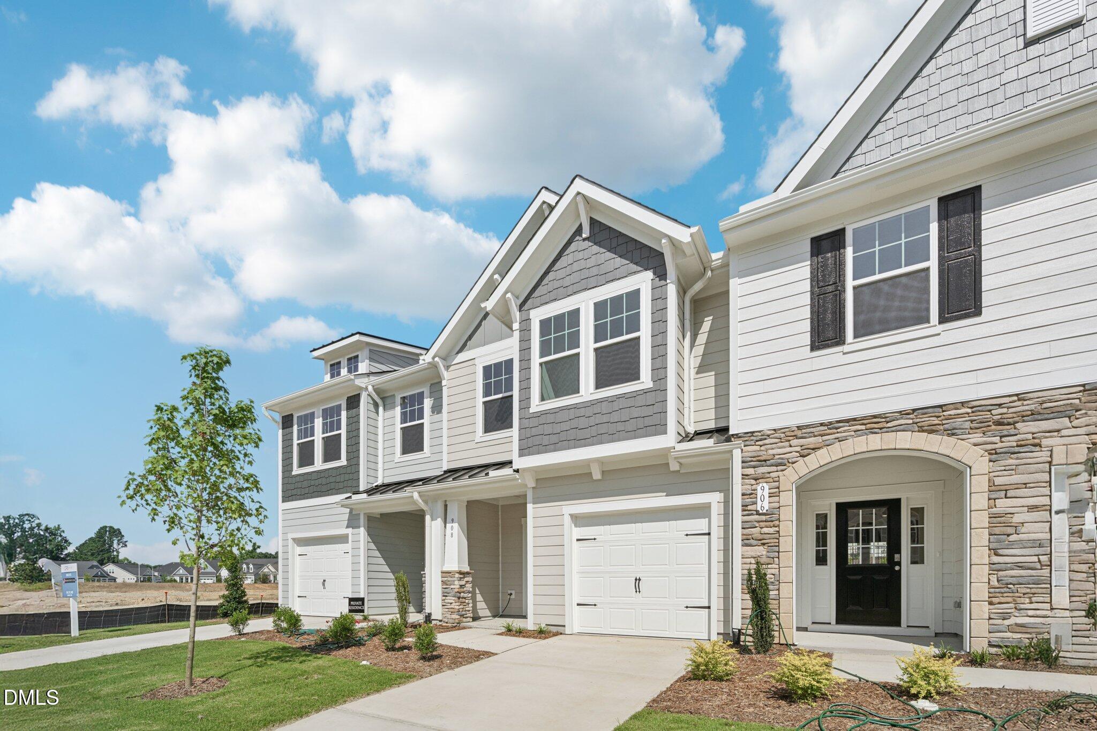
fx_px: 533
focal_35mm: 18
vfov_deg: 68.9
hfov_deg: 91.6
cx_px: 548
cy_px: 366
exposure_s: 1/640
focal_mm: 17.5
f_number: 8
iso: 100
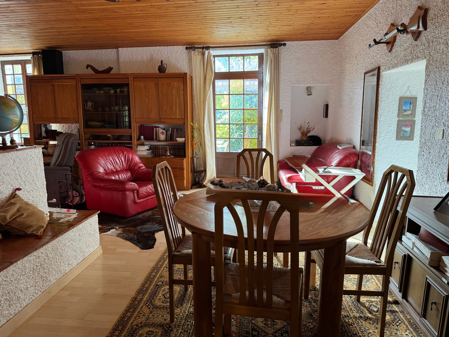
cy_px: 168
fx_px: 311
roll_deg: +1.3
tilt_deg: -8.3
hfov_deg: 71.6
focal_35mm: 24
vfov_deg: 56.8
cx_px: 224
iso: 200
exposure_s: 1/72
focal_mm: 6.76
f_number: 1.78
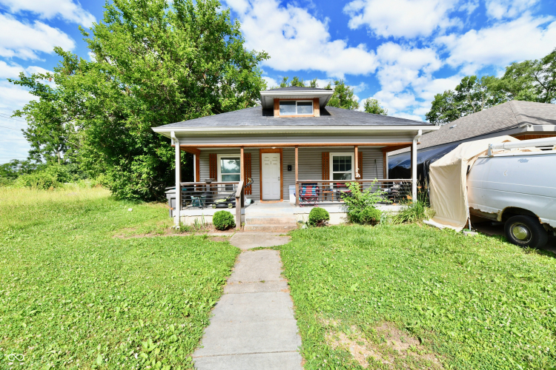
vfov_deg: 81.2
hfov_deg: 104.3
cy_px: 185
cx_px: 278
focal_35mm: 14
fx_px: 216
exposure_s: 1/500
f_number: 11
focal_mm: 14
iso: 640
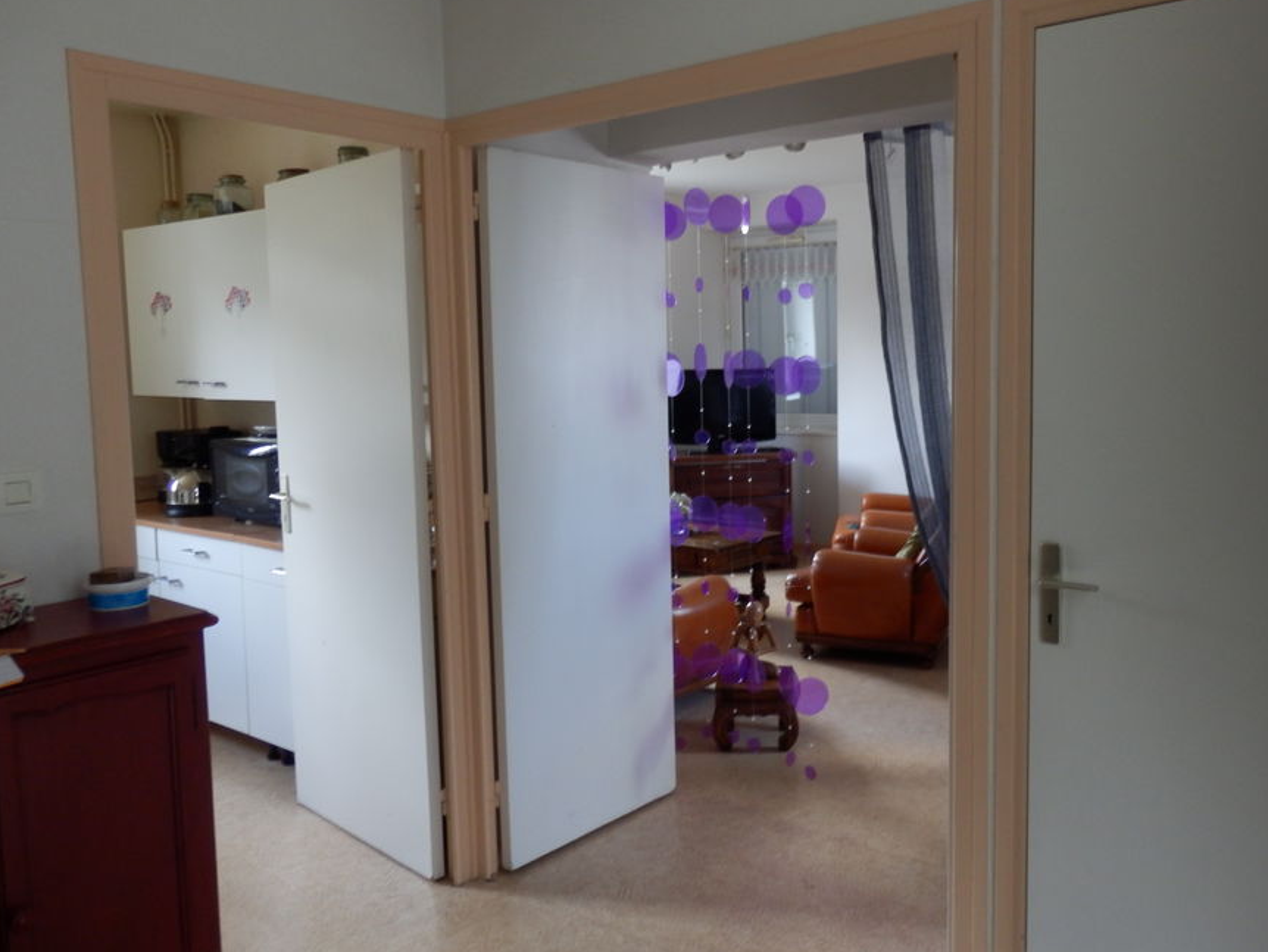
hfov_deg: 61.5
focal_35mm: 29
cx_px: 699
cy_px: 459
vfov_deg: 48.2
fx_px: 1063
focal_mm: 4.5
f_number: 3
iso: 160
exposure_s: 1/30
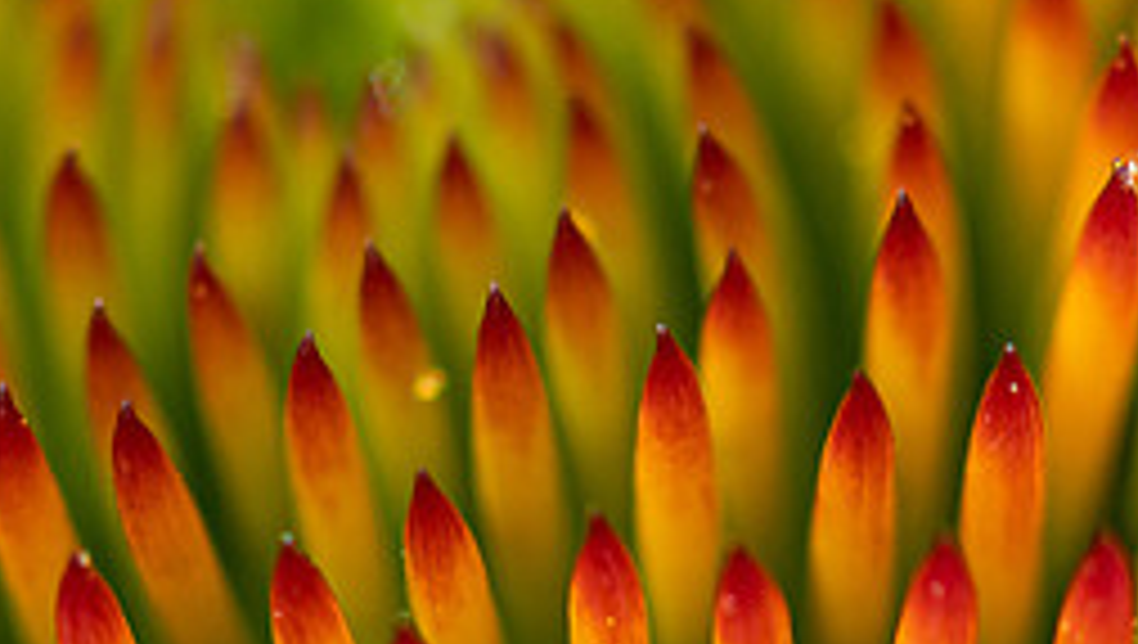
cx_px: 588
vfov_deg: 2.6
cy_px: 296
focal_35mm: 473
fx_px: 14289
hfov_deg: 4.6
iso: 200
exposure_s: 1/250
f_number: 8
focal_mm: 105
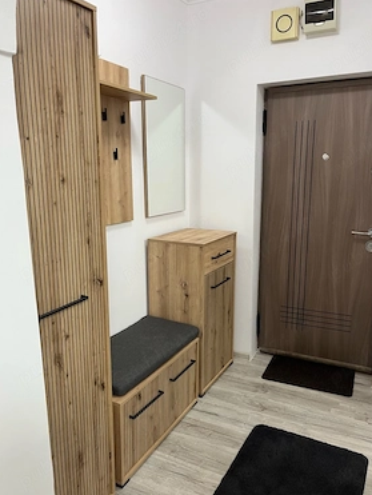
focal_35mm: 28
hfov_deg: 49.8
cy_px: 264
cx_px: 192
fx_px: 401
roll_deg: +2.1
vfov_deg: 63.3
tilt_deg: -12.1
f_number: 1.6
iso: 160
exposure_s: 1/50
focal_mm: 5.1
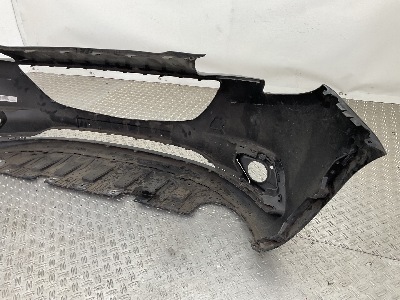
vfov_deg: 48.2
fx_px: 335
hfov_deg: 61.7
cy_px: 150
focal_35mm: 29
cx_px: 200
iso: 32
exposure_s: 1/120
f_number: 1.8
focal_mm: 3
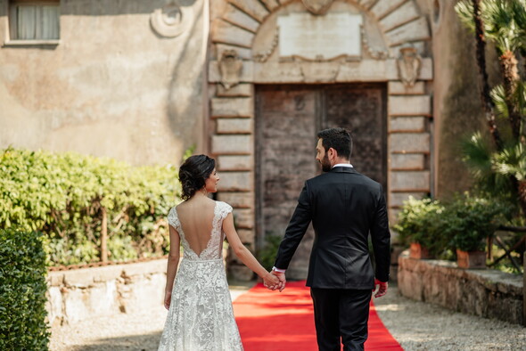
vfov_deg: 16.1
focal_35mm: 85
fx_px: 1242
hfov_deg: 23.9
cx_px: 263
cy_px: 176
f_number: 2.5
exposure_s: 1/1600
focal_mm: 85
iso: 200
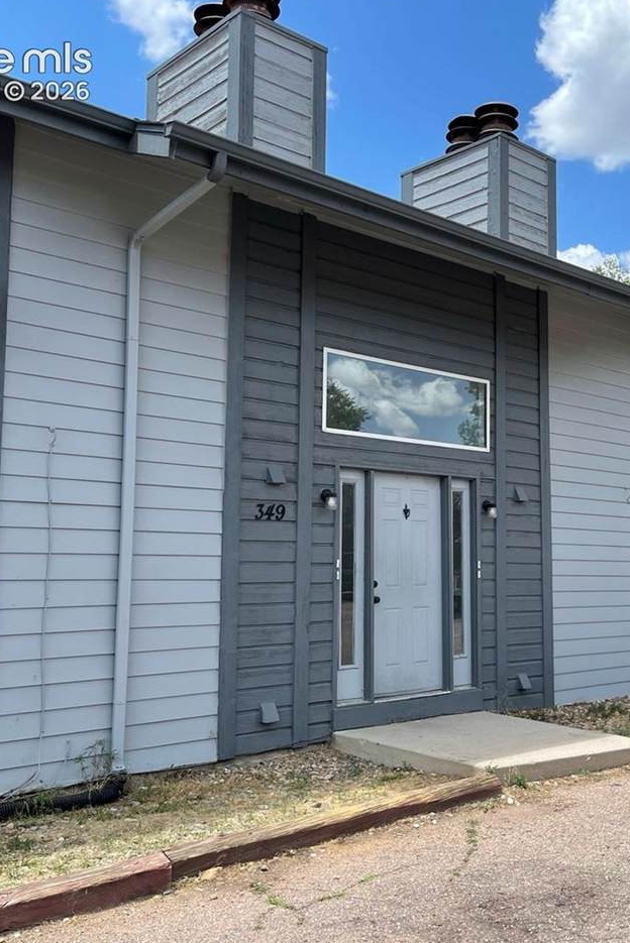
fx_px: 970
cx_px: 492
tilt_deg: +5.4
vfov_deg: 51.9
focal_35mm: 37
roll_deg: +0.8
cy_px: 473
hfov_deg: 35.0
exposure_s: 1/1553
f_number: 1.6
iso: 32
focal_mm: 5.1
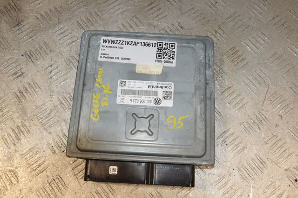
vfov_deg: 36.8
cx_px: 149
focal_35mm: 36
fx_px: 298
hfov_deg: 53.2
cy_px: 99
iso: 1600
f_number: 11
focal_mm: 24
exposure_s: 1/200
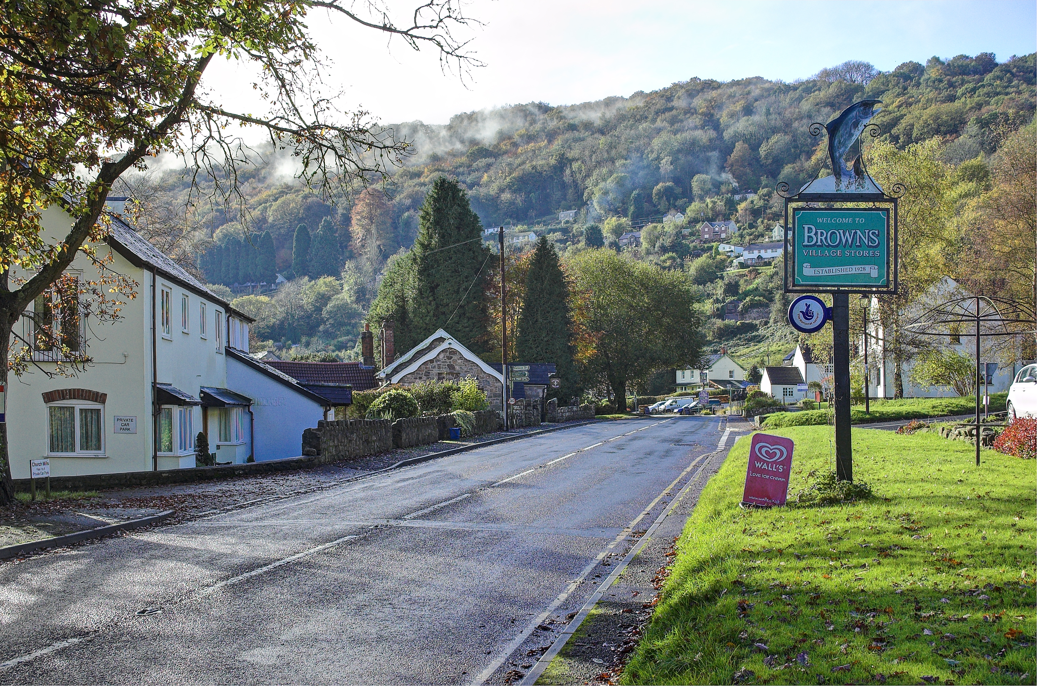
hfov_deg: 49.6
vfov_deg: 34.1
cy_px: 343
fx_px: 1121
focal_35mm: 39
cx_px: 518
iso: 200
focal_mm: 26
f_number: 9
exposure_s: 1/100
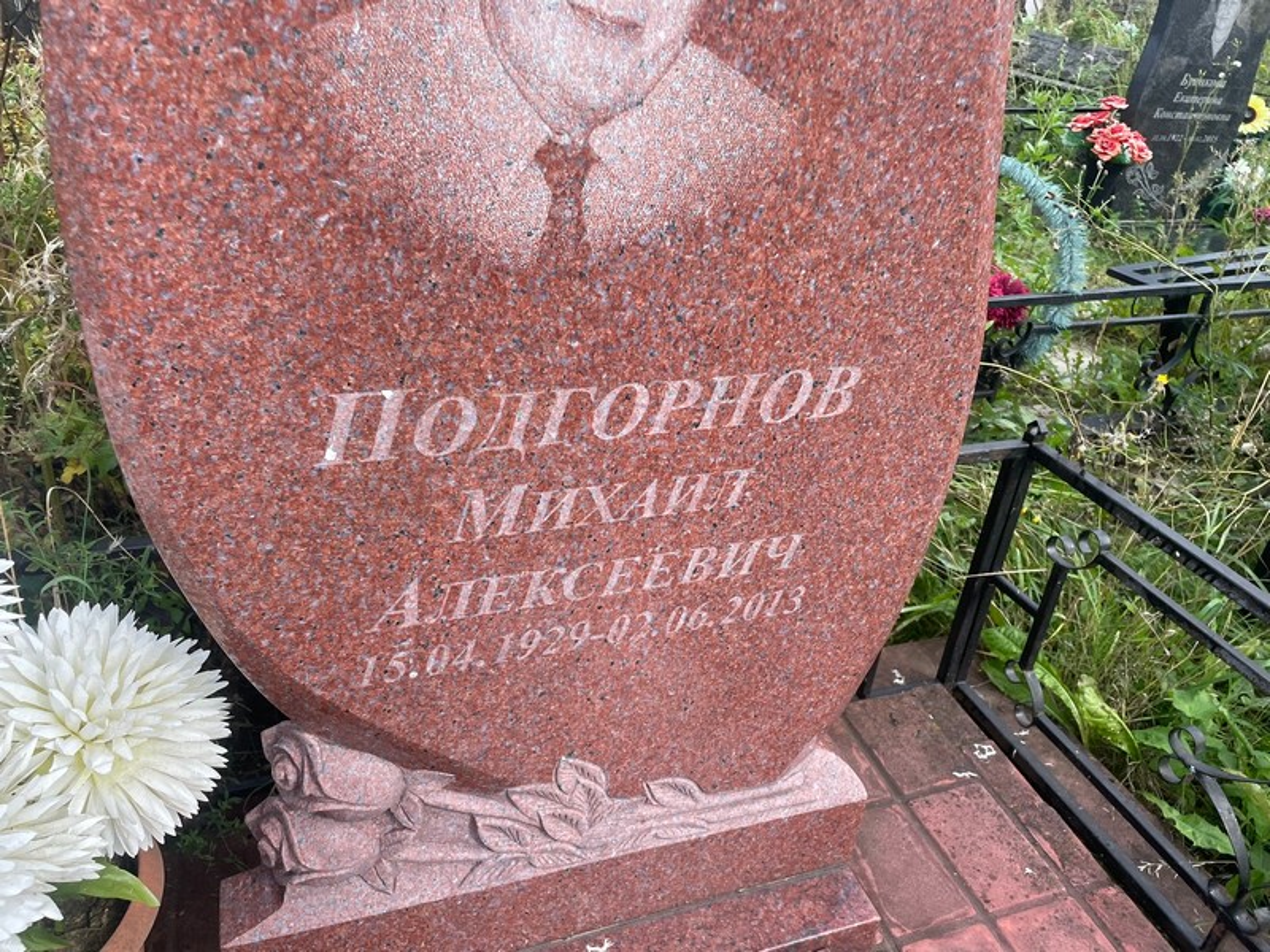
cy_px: 476
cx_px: 635
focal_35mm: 26
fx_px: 954
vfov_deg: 53.1
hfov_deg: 67.3
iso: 32
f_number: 1.6
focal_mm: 4.2
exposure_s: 1/903
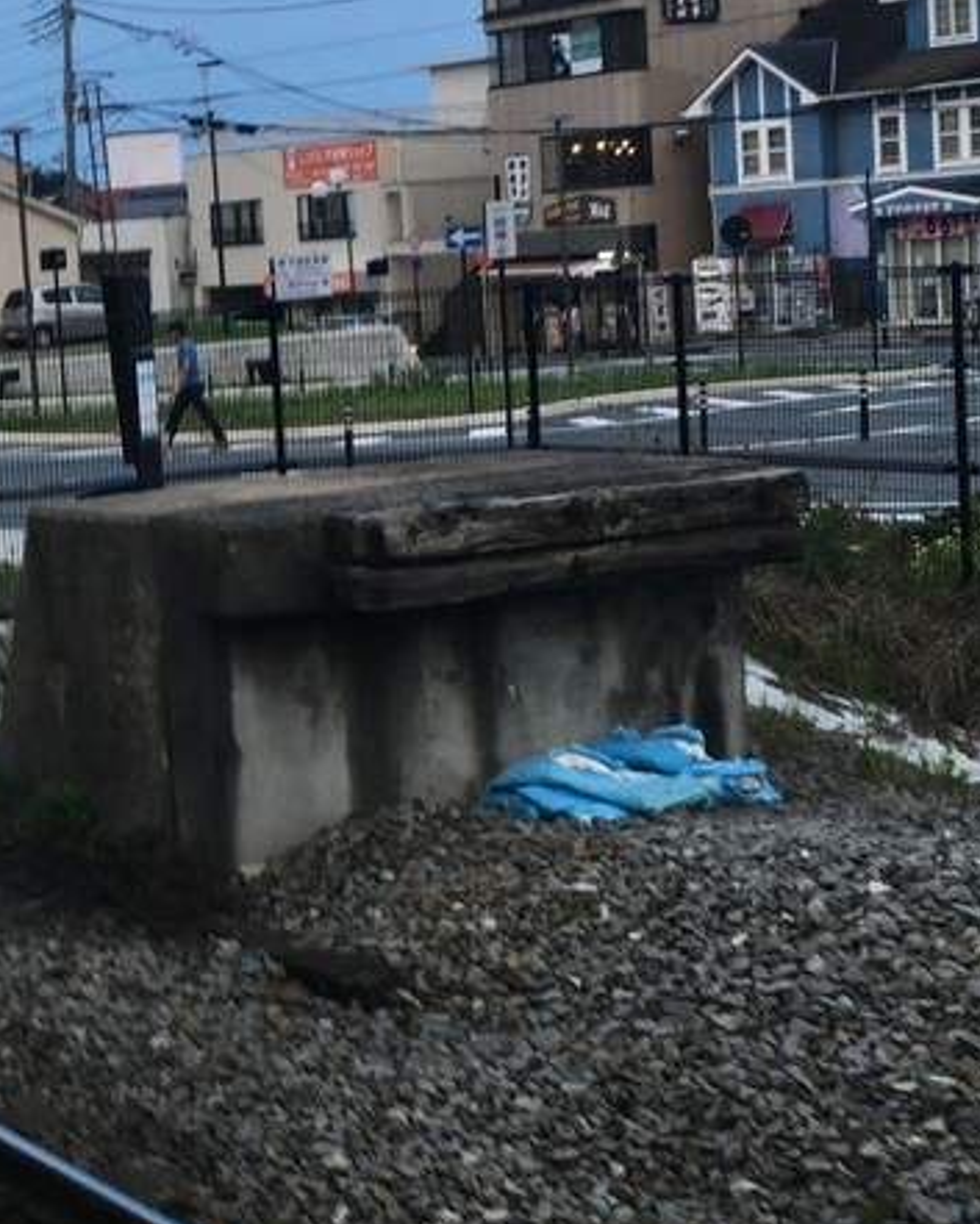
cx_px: -180
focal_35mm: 77
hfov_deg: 18.9
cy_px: 513
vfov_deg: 24.7
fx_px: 2791
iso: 25
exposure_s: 1/30
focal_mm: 4.15
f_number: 2.2
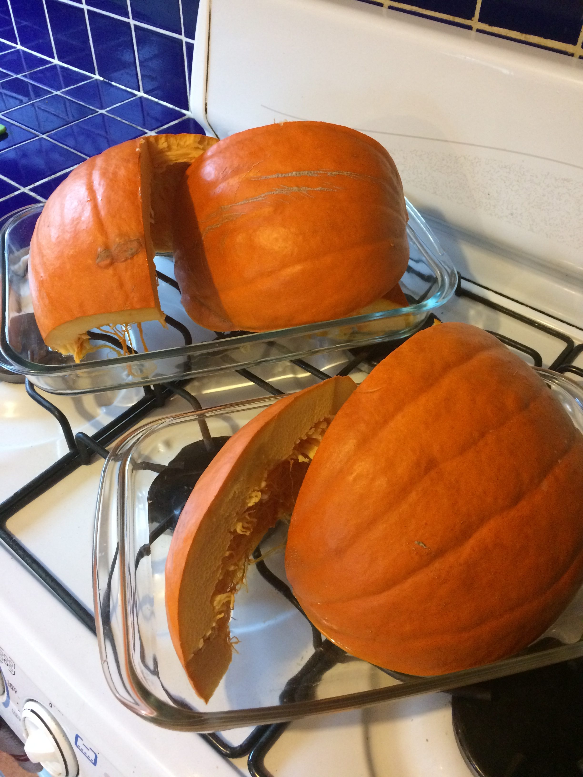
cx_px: 292
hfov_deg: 48.2
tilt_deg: -44.8
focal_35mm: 29
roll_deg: -0.2
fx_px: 651
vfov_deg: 61.7
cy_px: 388
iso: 250
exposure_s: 1/30
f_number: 2.2
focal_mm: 4.15
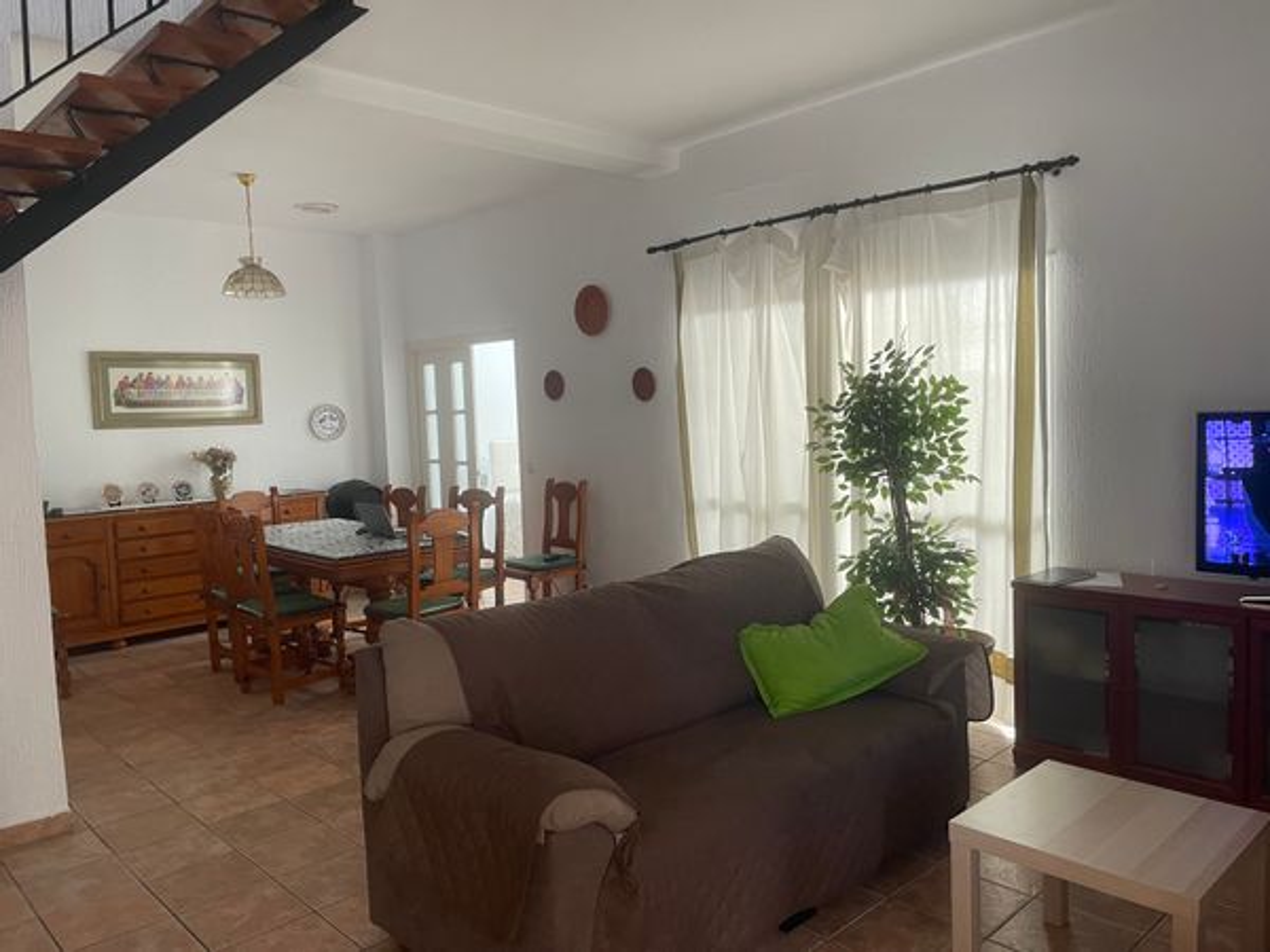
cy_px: 476
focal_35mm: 26
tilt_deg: -4.2
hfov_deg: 67.3
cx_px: 635
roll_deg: +3.1
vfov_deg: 53.1
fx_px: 954
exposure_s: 1/63
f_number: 1.6
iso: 125
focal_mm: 4.2
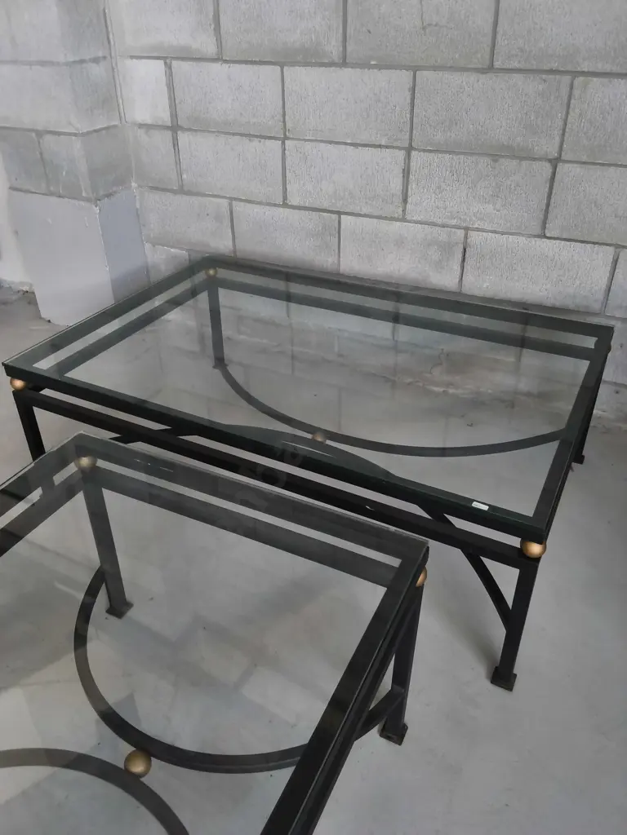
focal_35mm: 27
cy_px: 418
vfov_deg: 65.3
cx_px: 314
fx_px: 652
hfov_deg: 51.4
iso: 320
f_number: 2
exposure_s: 1/100
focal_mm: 2.87
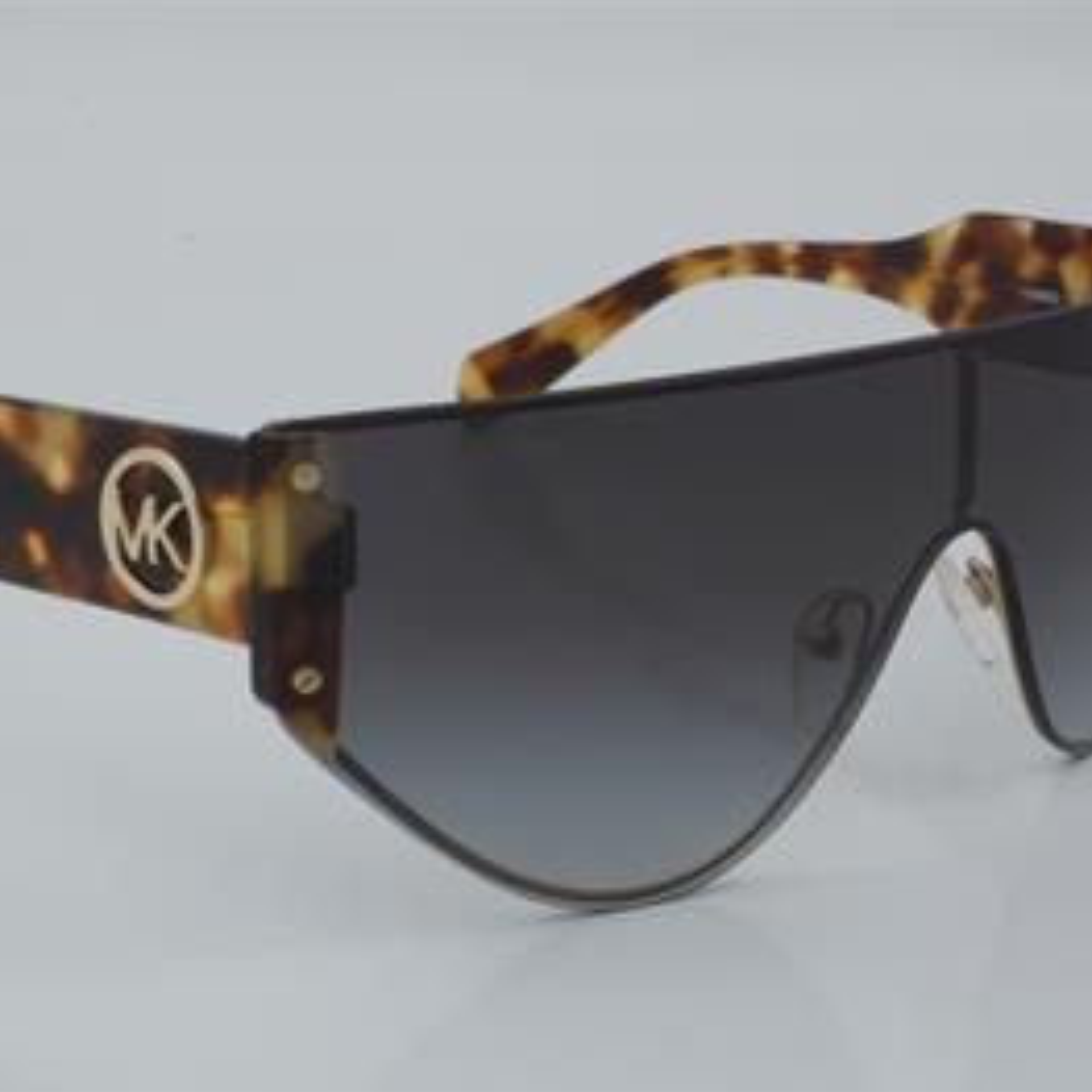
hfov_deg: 17.9
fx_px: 3462
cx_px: 494
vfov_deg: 17.9
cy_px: 548
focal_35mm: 97
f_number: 32
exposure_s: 1/4
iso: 100
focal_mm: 50
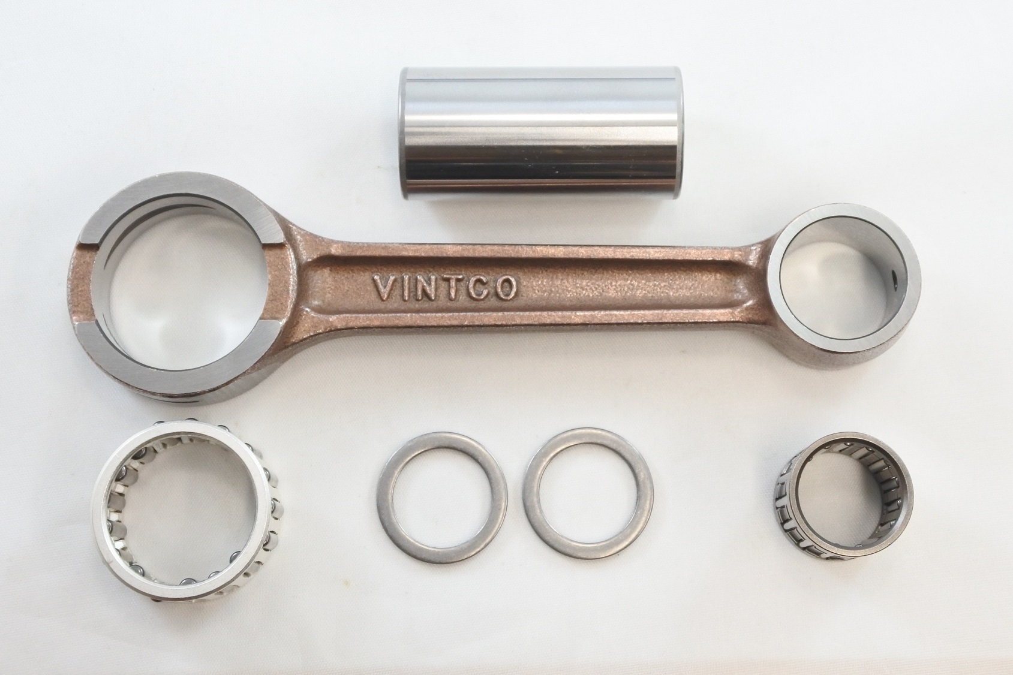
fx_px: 1238
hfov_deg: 44.5
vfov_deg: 30.5
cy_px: 338
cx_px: 506
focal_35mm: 44
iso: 720
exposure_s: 1/125
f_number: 4.5
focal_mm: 16.5
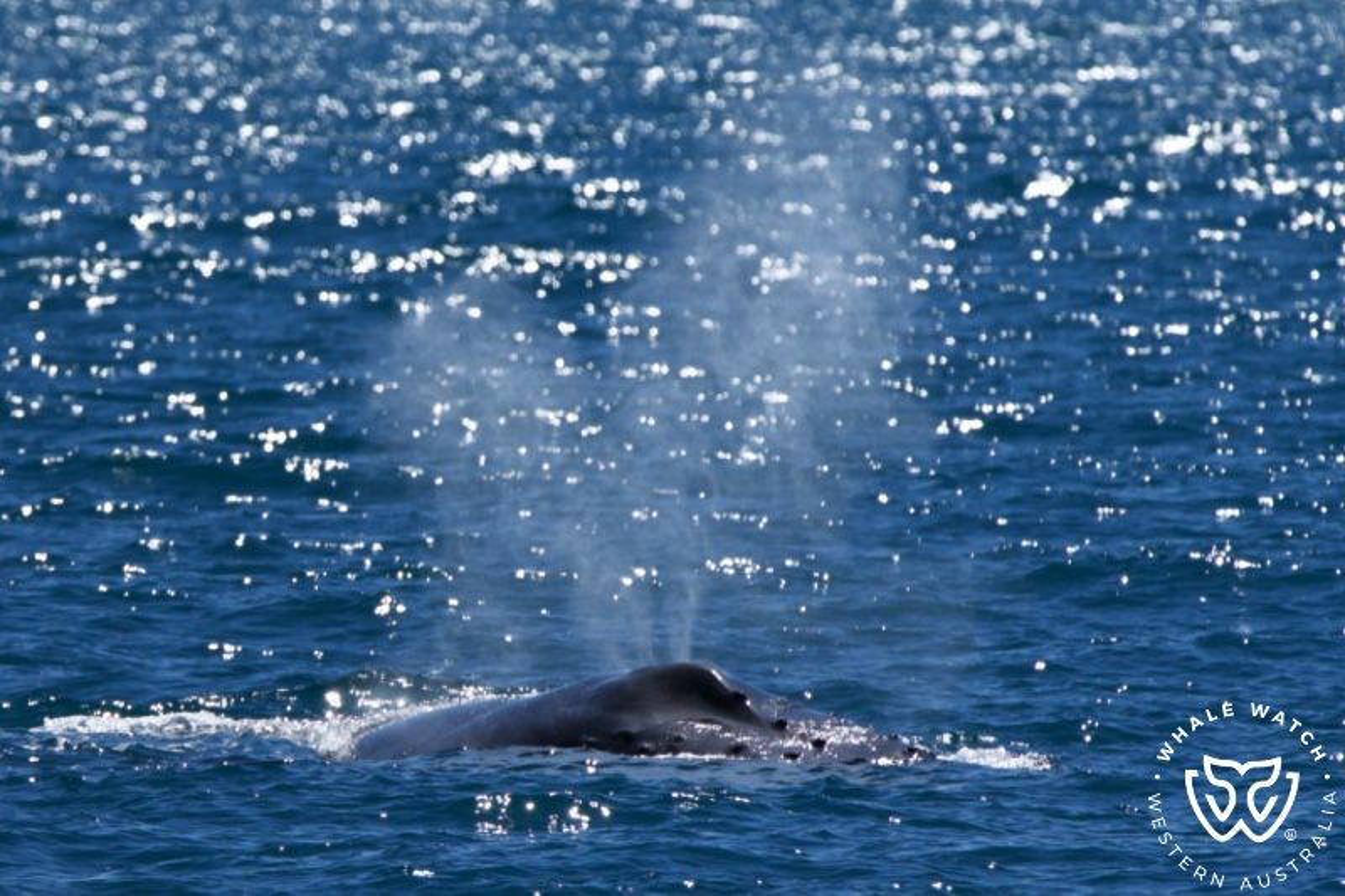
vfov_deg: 2.3
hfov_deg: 3.4
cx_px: 672
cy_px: 448
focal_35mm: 600
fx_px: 22411
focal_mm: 600
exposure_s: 1/3200
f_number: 8
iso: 640
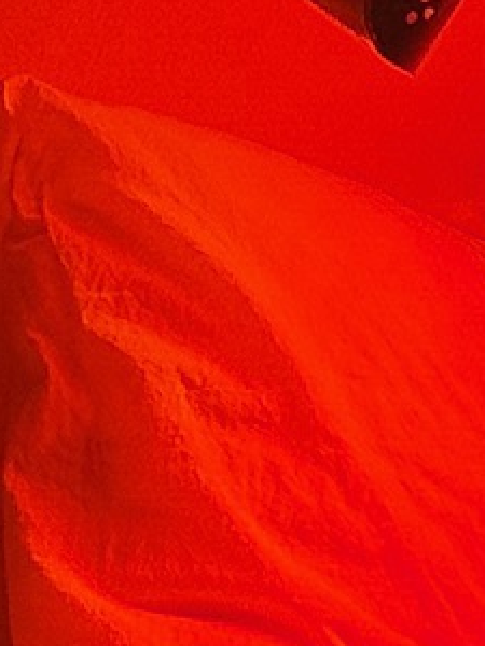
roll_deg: +0.4
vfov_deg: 6.0
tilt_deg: -13.0
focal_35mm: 328
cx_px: 780
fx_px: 6127
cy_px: 301
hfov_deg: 4.5
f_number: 1.78
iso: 64
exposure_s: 1/499
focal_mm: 6.86
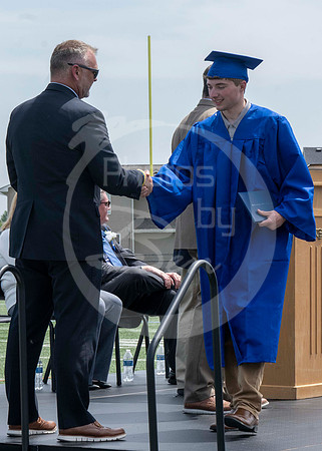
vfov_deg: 12.2
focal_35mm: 164
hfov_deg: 8.7
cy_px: 147
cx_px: 78
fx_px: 2104
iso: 200
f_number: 13
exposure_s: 1/250
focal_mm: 70
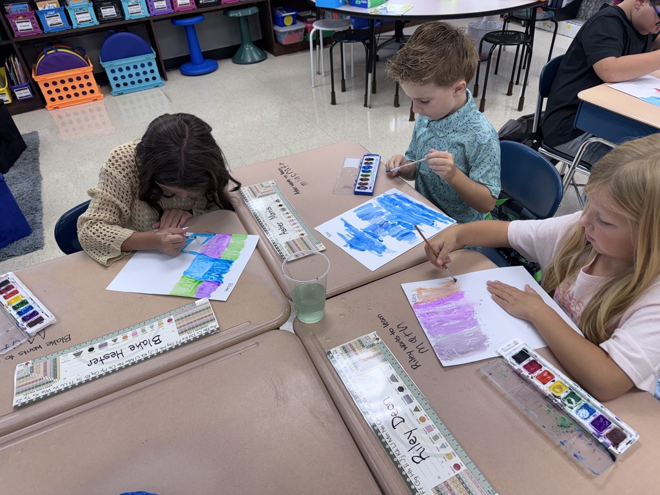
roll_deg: +4.6
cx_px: 330
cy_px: 248
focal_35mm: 24
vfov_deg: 56.8
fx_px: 458
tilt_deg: -39.8
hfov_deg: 71.6
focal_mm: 6.76
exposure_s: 1/120
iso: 64
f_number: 1.78
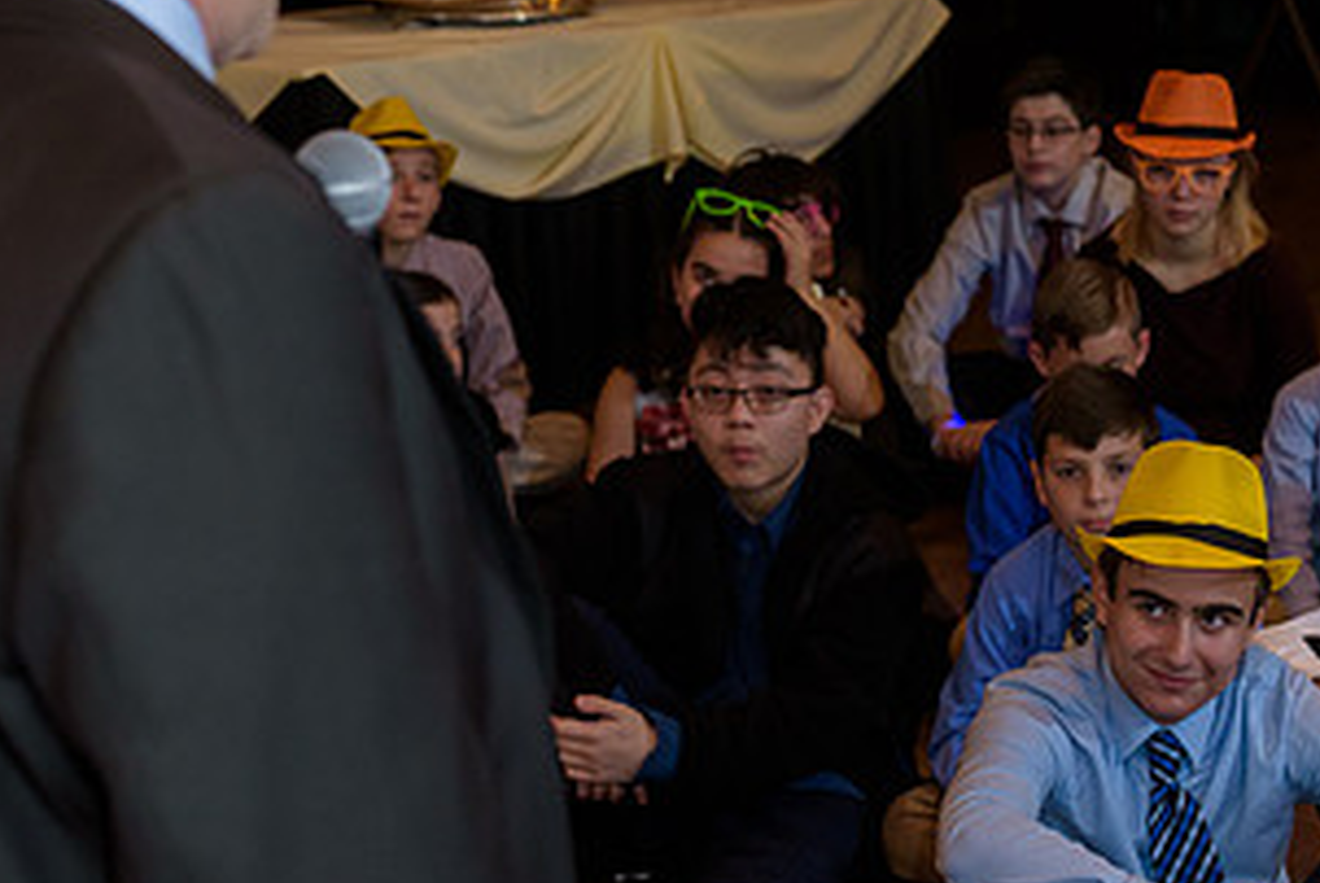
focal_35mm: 96
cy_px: 321
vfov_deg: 14.3
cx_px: 756
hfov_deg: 21.2
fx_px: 3523
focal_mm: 50
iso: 1600
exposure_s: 1/125
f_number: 3.2
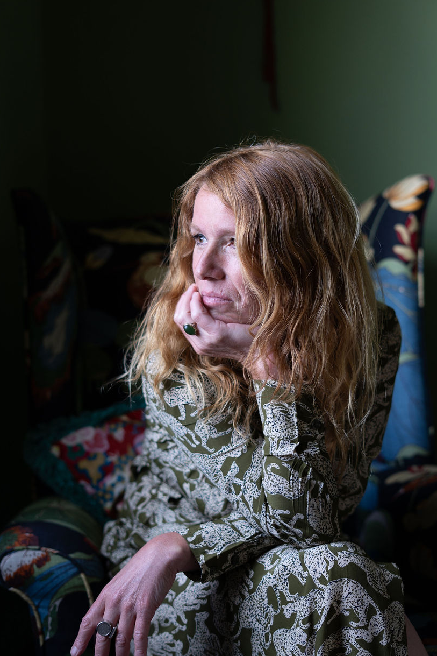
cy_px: 342
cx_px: 250
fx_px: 1147
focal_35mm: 63
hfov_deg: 21.6
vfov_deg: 31.9
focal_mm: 50
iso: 250
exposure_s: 1/125
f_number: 2.2
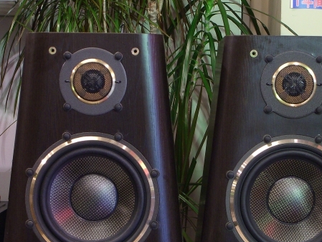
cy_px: 146
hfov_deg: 17.2
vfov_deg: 13.0
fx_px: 1061
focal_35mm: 114
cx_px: 192
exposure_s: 1/15
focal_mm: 16.6
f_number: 4.4
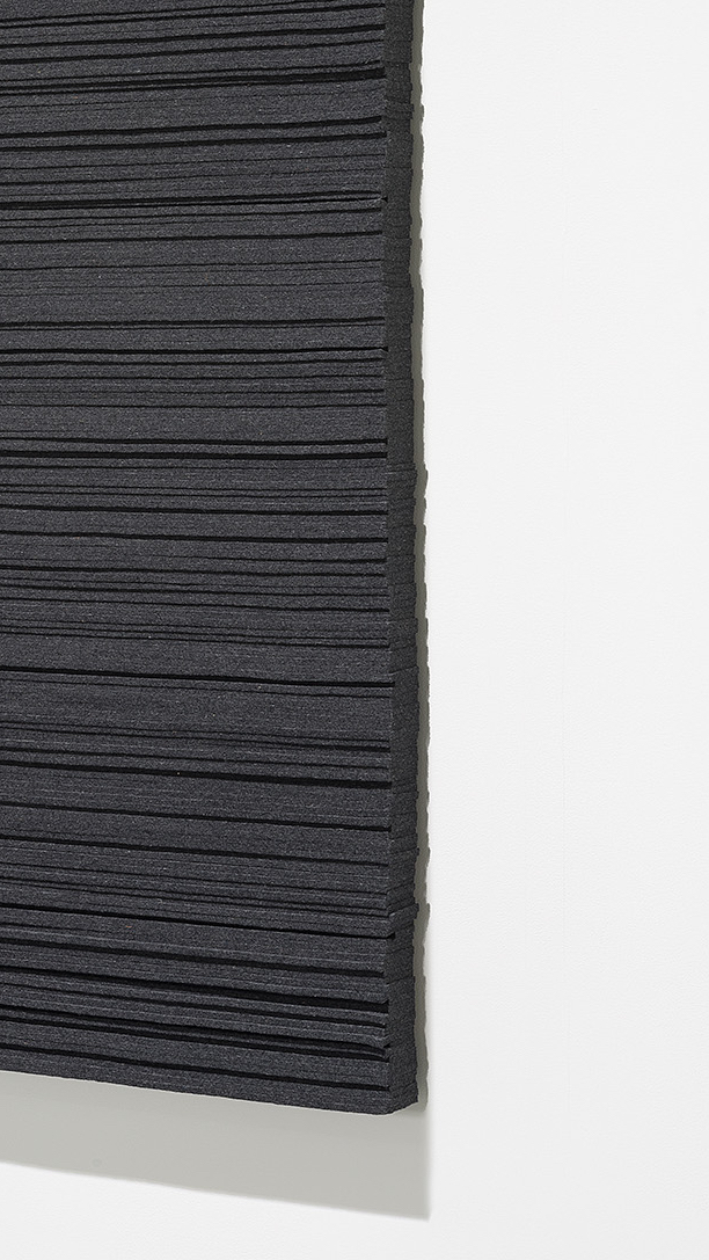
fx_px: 3707
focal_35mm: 111
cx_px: 42
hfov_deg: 10.8
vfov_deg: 19.1
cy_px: 314
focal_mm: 60
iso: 50
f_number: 16
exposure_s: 4
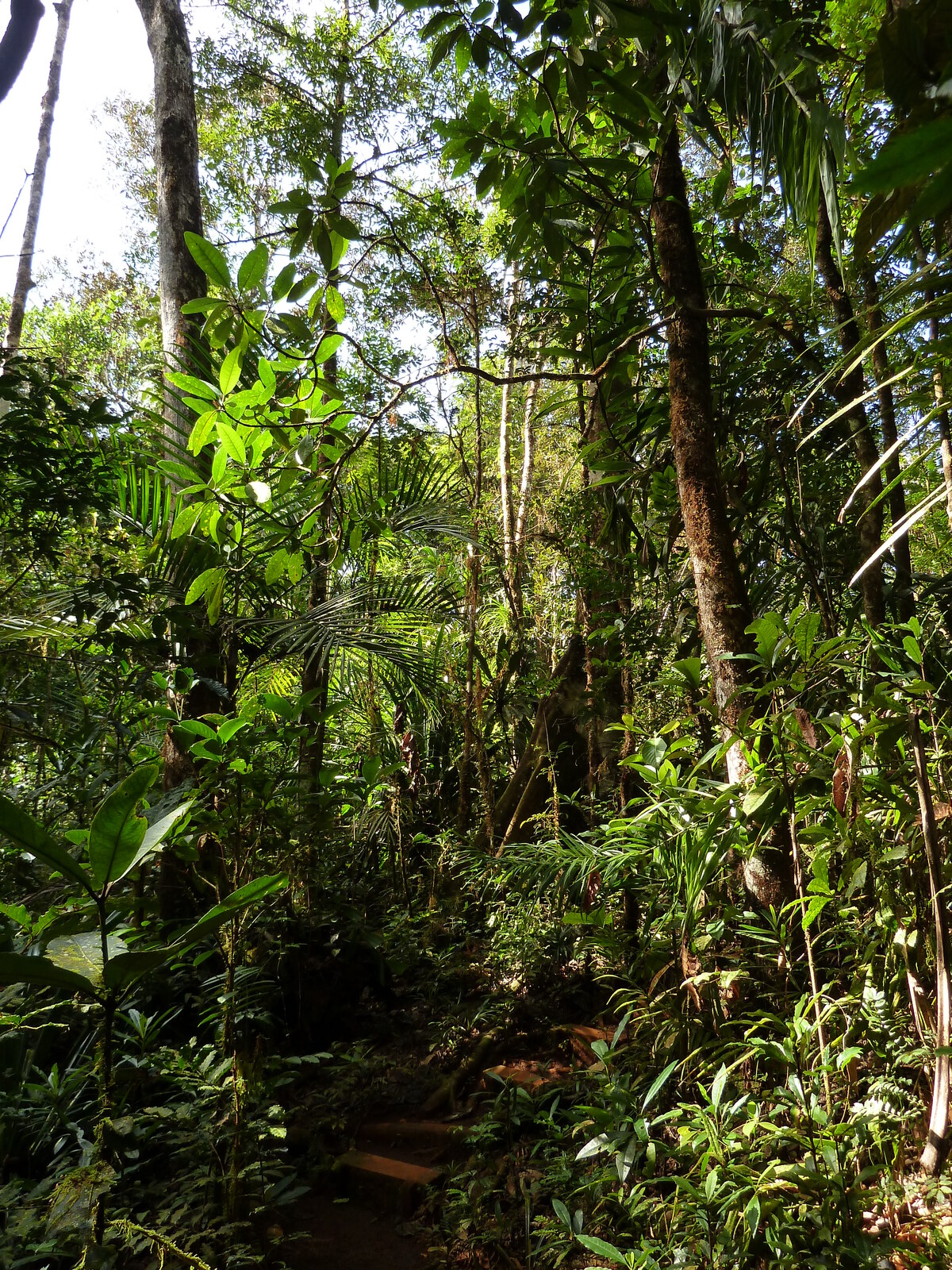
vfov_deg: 69.4
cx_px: 476
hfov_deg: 54.9
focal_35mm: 25
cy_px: 635
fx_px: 917
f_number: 3.3
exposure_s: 1/80
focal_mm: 4.1
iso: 125
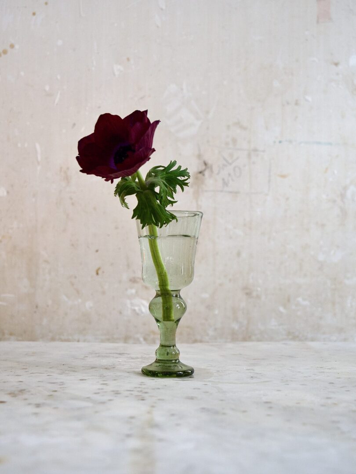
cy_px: 237
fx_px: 850
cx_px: 178
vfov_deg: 31.2
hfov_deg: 23.7
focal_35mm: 62
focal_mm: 31
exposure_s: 1/80
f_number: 3.7
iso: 500
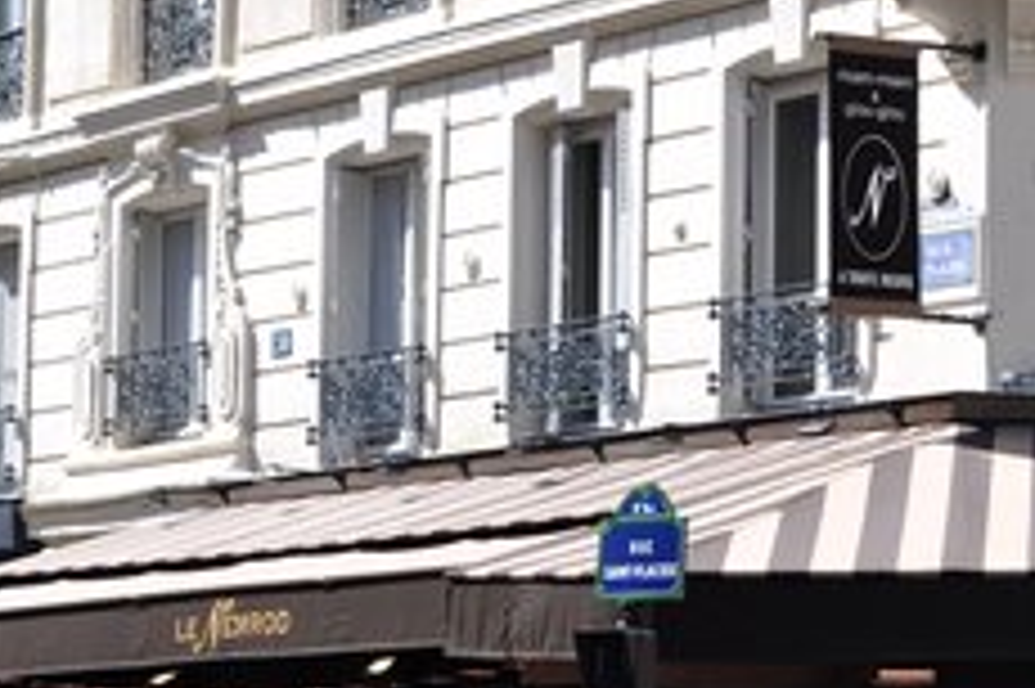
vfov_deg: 8.0
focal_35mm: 172
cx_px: 1170
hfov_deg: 11.8
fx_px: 4941
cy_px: 411
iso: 200
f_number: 8
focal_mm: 44
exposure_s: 1/250
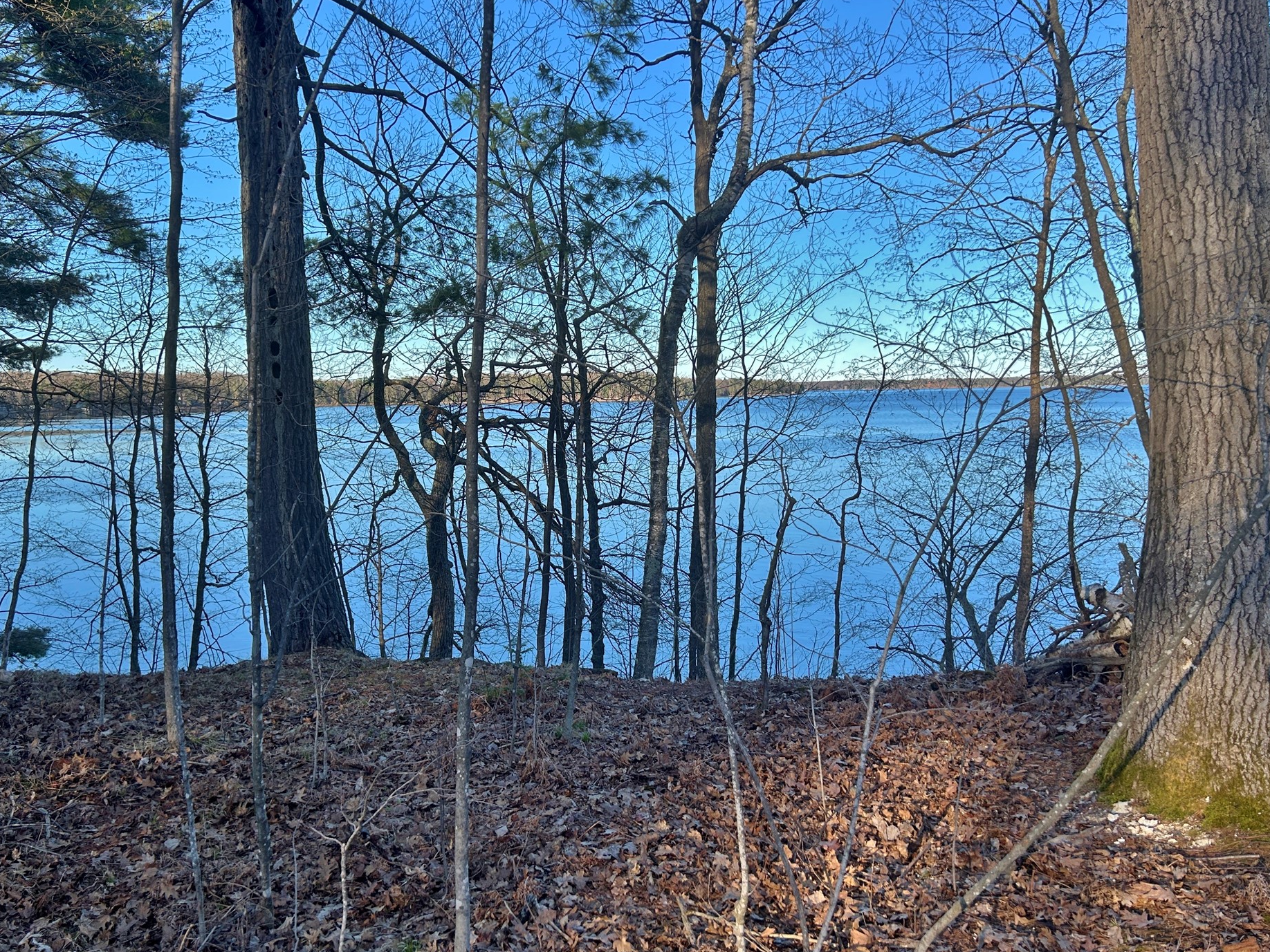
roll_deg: +0.4
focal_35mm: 29
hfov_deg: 61.6
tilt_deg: -6.8
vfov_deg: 48.2
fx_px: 1064
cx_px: 596
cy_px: 500
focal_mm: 5.7
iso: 50
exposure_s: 1/1669
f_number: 1.5
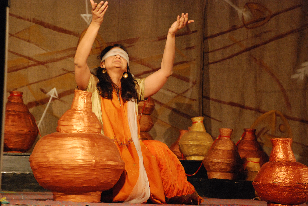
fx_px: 964
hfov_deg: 18.2
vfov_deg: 12.2
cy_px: 103
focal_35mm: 112
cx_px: 154
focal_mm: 75
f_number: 5.3
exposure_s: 1/60
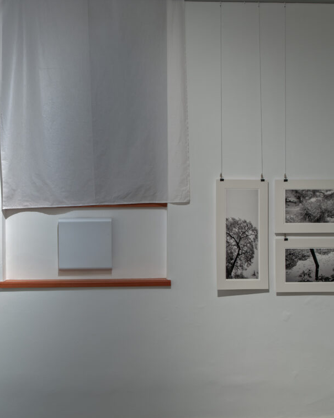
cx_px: 118
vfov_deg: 49.1
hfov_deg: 39.8
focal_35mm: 37
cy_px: 212
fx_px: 457
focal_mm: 35
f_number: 5
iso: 800
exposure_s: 1/40
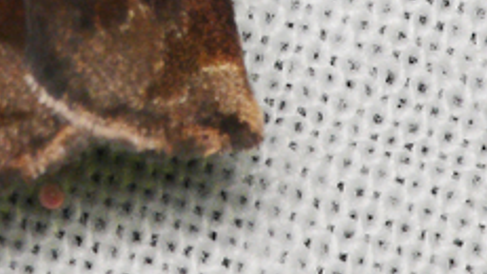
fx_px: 9402
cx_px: -60
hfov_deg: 3.0
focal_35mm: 728
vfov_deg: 1.7
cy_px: -244
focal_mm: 38.2
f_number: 10
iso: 100
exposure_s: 1/640
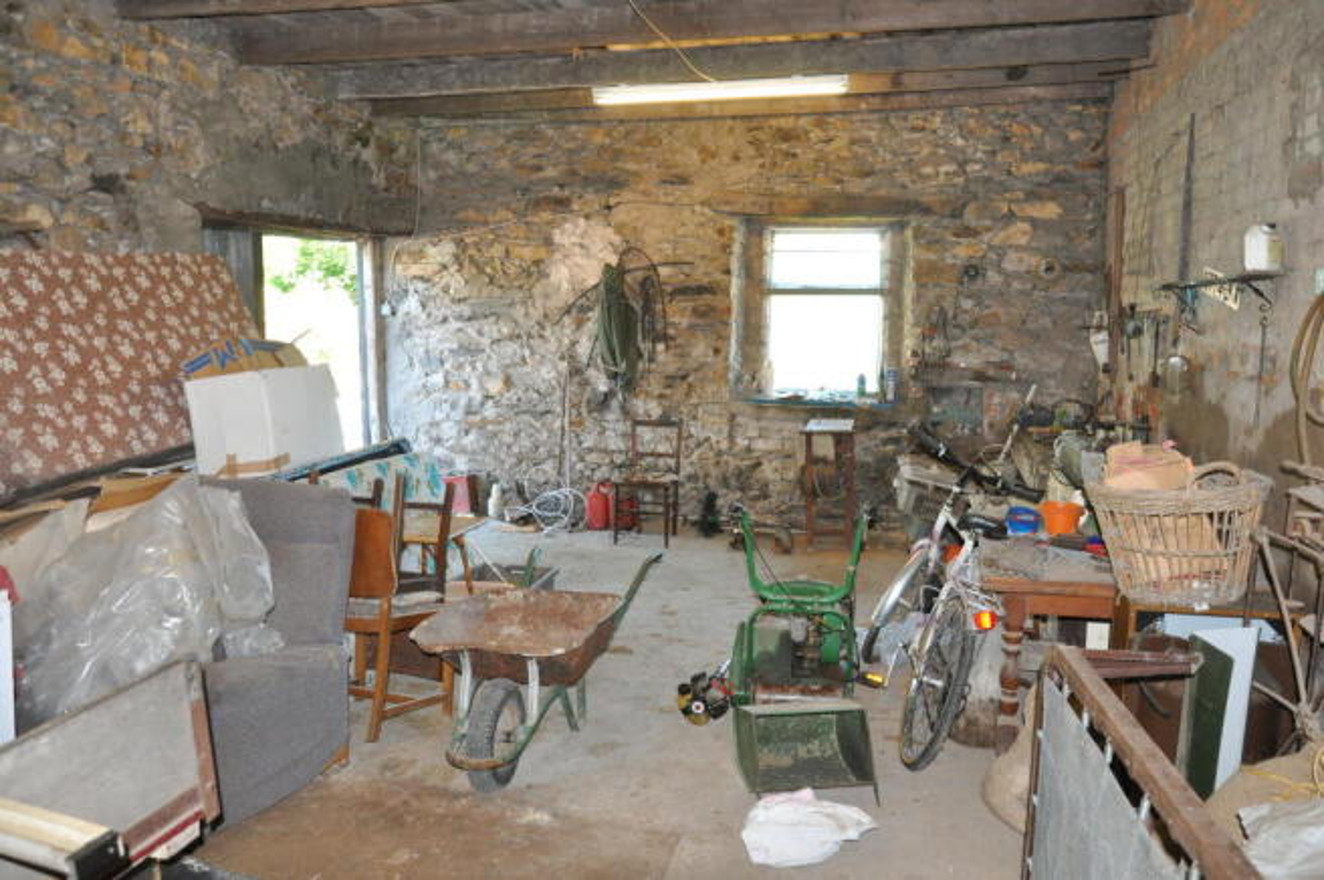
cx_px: 662
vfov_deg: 47.8
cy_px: 440
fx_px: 992
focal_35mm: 27
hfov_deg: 67.4
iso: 800
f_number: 3.5
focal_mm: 18
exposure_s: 1/60
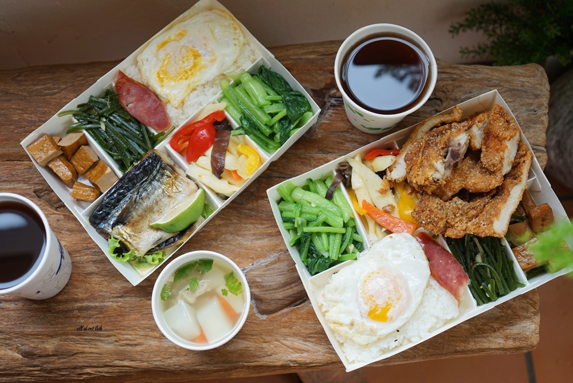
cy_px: 192
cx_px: 286
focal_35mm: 53
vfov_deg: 25.5
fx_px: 844
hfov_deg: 37.5
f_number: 4
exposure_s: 1/60
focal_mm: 53
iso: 100
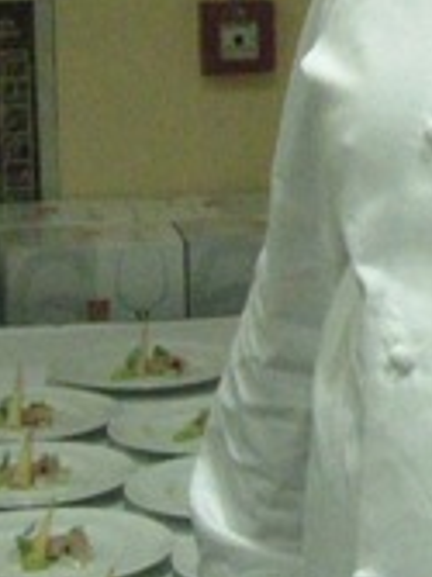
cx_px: 736
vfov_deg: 14.2
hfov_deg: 10.2
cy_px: 104
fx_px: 2299
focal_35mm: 138
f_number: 2.7
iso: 1283
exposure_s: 1/125
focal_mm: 7.5
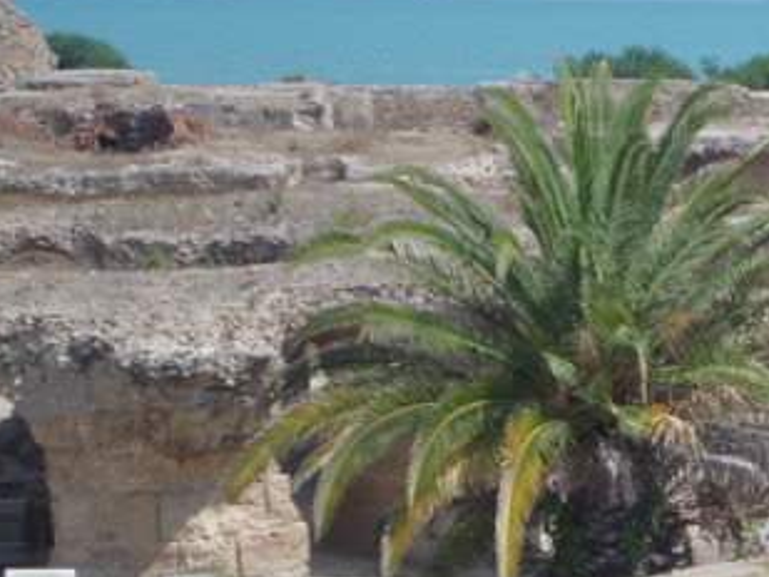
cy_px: 363
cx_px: 771
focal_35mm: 118
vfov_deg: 12.6
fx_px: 2622
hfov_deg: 16.3
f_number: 4.9
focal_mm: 10.3
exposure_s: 1/400
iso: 64
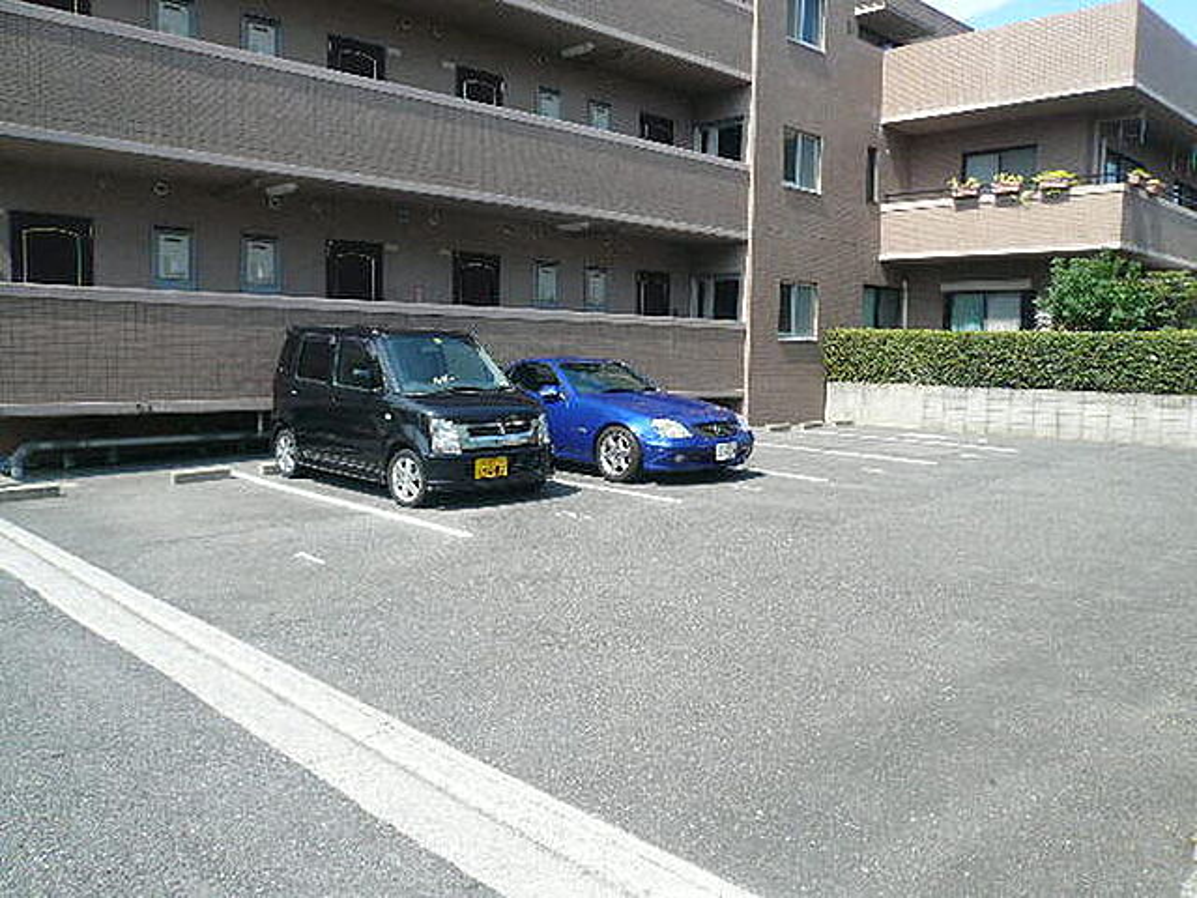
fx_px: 968
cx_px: 598
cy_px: 449
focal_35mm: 28
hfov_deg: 63.4
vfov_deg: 49.7
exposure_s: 1/125
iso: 100
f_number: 8
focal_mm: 4.6
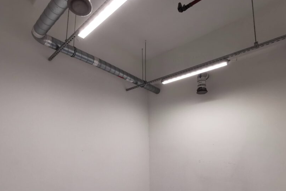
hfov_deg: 80.7
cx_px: 122
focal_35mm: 21
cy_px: 121
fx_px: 167
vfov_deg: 58.6
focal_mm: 2.35
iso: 160
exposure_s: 1/40
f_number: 2.2
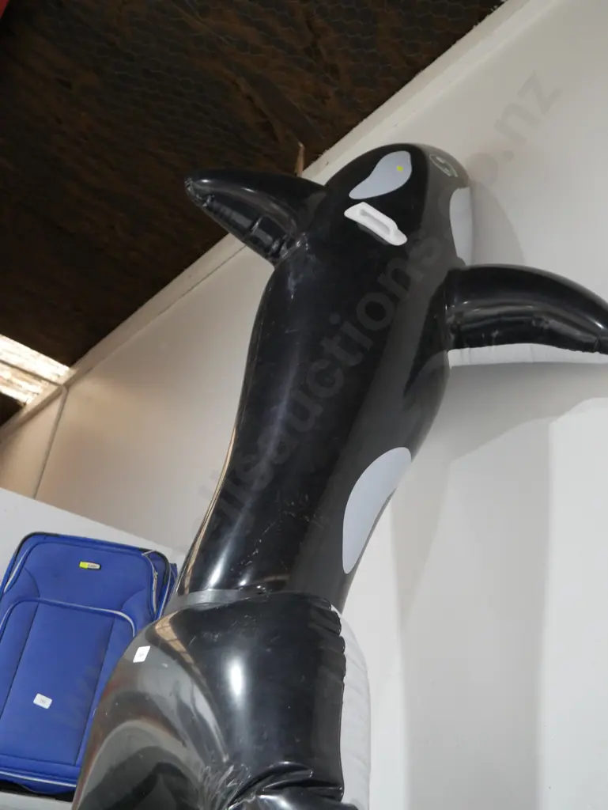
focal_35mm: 34
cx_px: 304
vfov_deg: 53.9
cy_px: 405
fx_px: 796
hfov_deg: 41.8
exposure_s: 1/60
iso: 2000
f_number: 4
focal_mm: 17
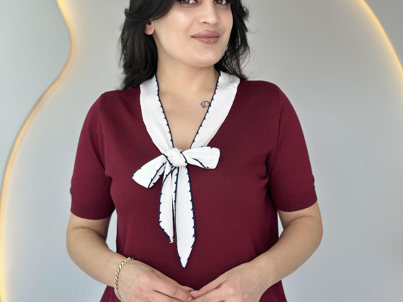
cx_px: 199
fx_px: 757
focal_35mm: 65
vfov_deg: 22.6
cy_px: 147
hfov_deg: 29.8
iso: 64
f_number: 1.78
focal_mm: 6.86
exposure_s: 1/178
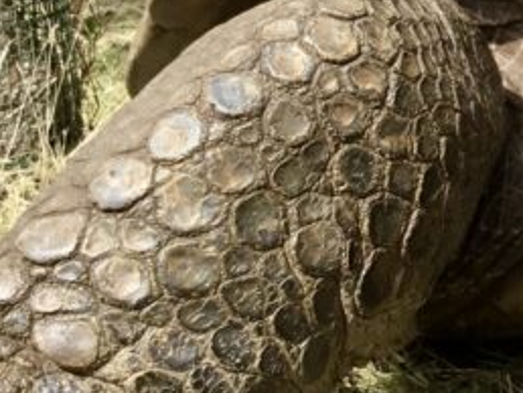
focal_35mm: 123
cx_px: 805
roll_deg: -3.2
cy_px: 22
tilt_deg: -5.6
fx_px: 1860
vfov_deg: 12.0
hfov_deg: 14.8
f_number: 2.4
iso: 25
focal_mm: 3.3
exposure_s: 1/652
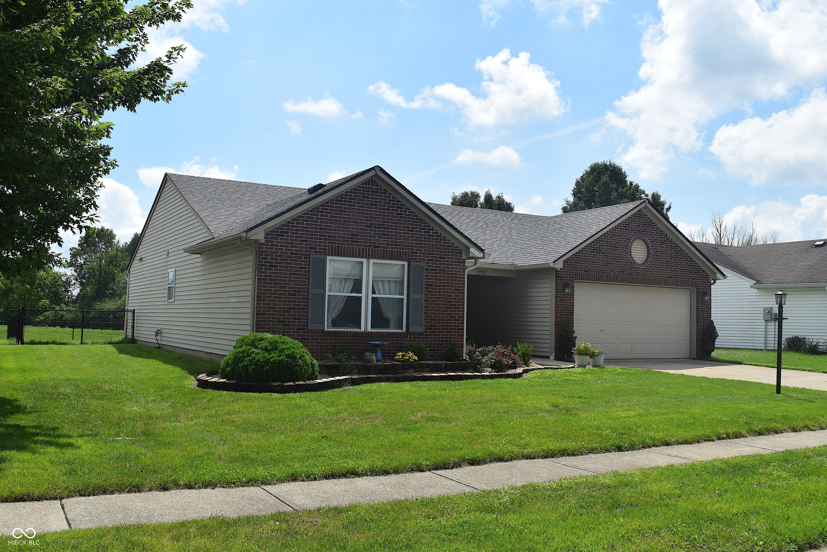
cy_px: 276
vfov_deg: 40.0
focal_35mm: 33
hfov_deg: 57.2
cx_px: 414
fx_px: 758
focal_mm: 22
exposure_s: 1/500
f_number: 11
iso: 200
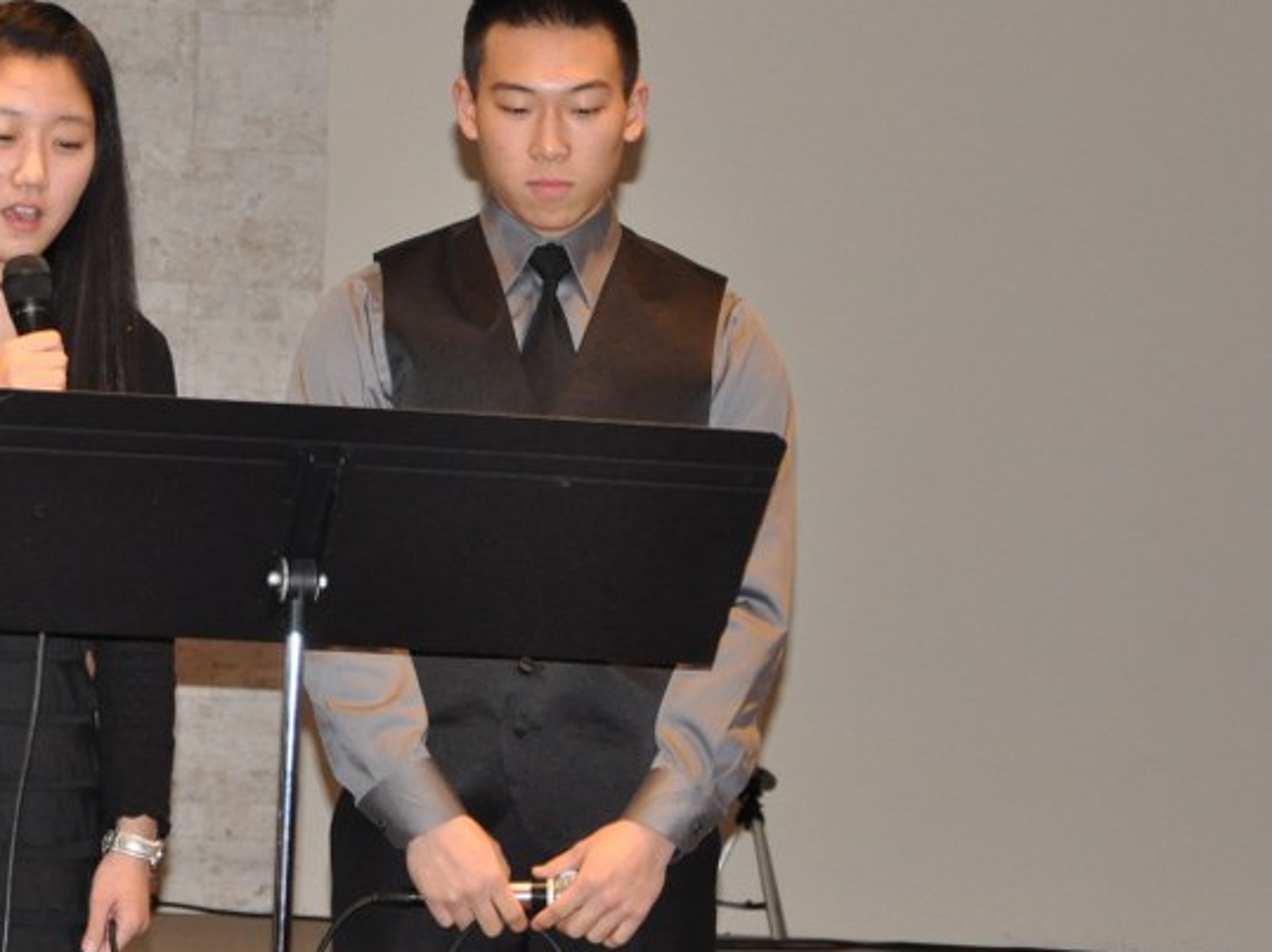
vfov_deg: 8.7
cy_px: 250
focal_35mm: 170
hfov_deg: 11.6
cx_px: 314
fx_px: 6244
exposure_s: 1/60
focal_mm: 62
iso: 1600
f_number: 5.3
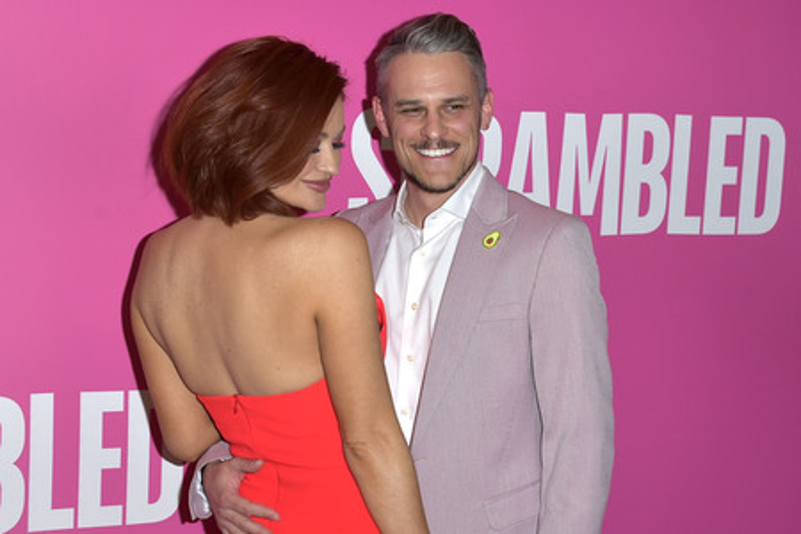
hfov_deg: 43.6
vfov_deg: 29.9
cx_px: 400
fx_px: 1001
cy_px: 267
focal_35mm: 45
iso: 160
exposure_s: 1/250
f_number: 6.3
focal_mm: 45
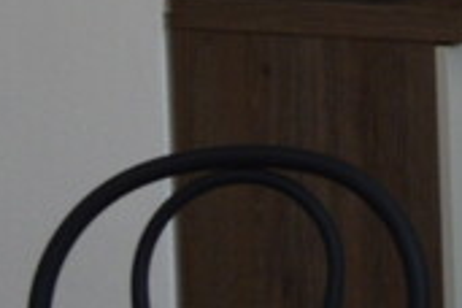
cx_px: 1189
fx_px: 2759
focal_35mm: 215
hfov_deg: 8.6
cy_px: -523
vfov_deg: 6.0
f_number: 9
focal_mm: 24
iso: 400
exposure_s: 1/100
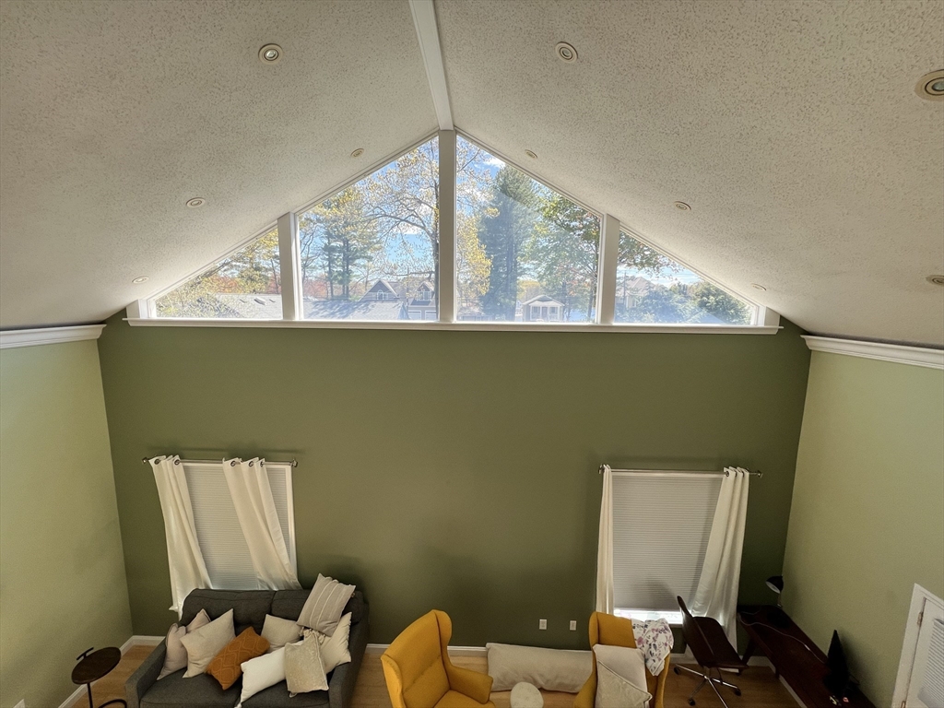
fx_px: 355
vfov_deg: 89.9
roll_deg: -0.3
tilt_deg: -9.0
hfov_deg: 106.2
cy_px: 354
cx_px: 472
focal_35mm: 13
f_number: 1.8
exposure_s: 1/423
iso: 32
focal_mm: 1.57
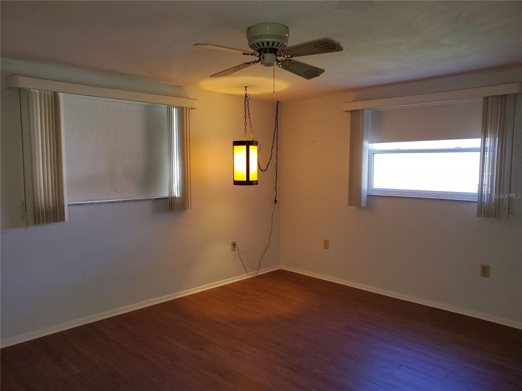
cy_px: 196
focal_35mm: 26
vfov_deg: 53.1
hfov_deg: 67.3
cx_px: 261
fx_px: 392
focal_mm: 4.3
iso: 125
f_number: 2.4
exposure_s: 1/17
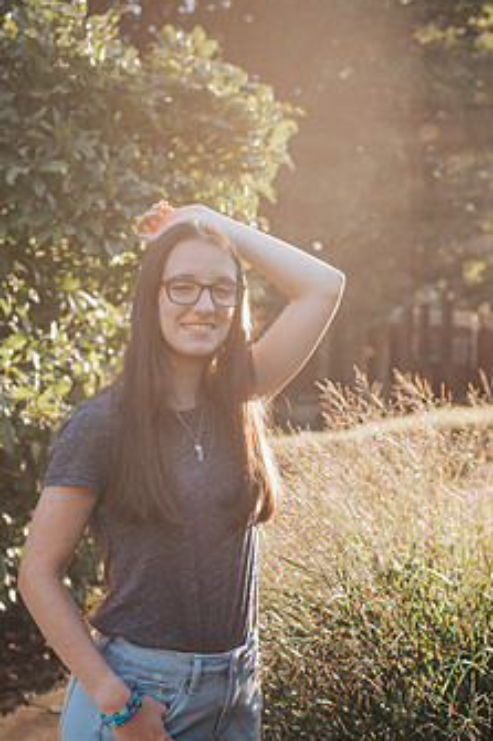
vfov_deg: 41.9
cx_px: 172
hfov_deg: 28.5
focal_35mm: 47
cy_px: 414
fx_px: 966
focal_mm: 35
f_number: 2.8
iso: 180
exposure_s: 1/500
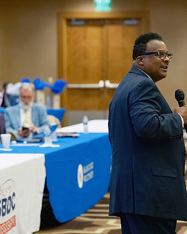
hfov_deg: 8.0
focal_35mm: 193
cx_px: 70
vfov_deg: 10.0
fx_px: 1336
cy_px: 117
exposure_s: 1/125
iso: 6400
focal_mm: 90.6
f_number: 2.8
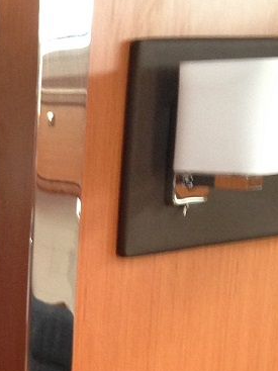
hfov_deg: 12.8
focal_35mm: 108
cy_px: 377
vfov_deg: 17.7
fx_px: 1157
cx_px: -171
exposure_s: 1/20
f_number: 2.4
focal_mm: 4.12
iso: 125
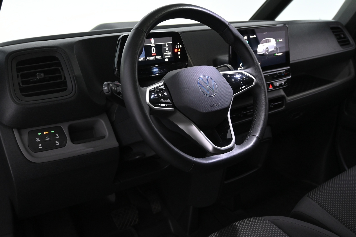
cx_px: 178
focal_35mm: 36
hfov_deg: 53.1
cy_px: 118
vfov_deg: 36.9
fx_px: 356
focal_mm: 24
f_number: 4.2
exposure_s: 1/40
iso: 1800
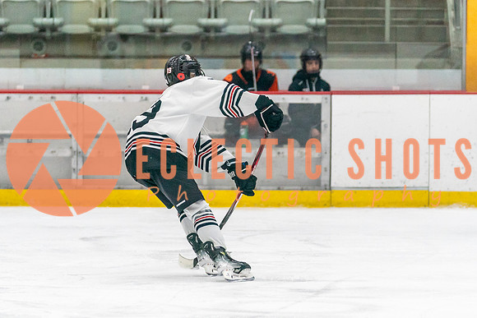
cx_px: 214
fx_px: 3190
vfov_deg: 5.7
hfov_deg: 8.6
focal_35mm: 241
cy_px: 199
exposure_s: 1/1250
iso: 3200
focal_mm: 131
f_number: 2.8
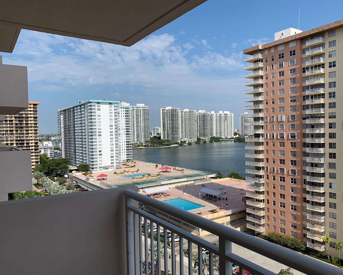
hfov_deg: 62.2
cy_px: 138
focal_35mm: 28
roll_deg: -0.1
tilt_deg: -3.5
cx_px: 177
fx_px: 284
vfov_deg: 51.5
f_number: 1.8
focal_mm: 4.25
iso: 25
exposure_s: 1/3521
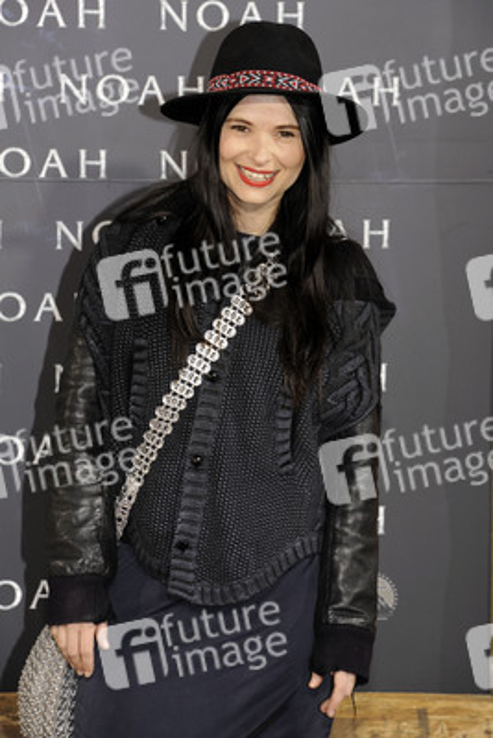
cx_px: 246
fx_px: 3489
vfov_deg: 12.1
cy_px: 369
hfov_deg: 8.1
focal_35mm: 170
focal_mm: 170
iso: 800
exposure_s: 1/125
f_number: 6.3
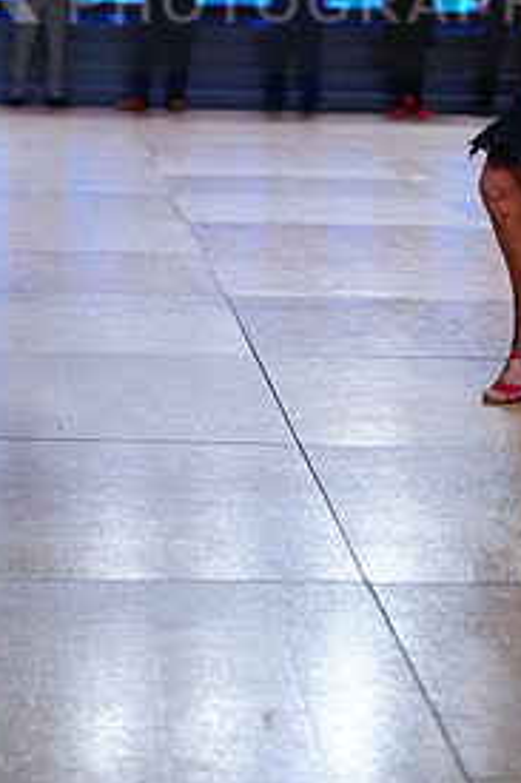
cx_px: 241
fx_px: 2478
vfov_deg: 17.5
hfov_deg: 12.0
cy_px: -20
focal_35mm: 114
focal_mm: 54
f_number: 2.8
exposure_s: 1/400
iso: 200
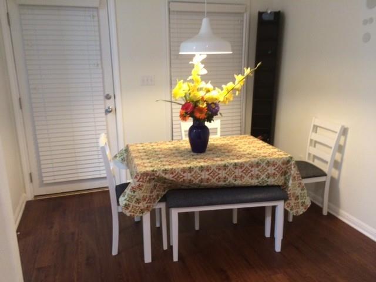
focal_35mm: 29
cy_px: 141
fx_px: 315
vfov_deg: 48.2
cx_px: 188
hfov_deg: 61.7
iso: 160
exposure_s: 1/30
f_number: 2.2
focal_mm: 4.15
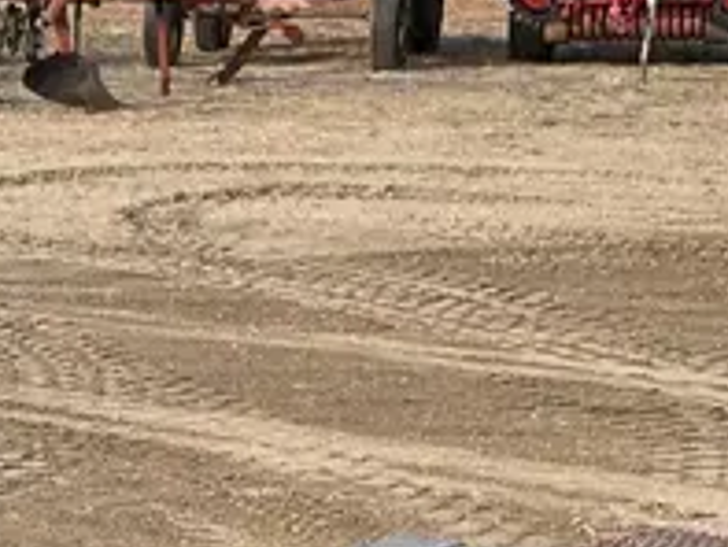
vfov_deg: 9.9
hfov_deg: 13.7
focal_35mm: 141
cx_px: -85
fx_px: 2967
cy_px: 1042
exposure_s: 1/406
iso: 25
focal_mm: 3
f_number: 1.8
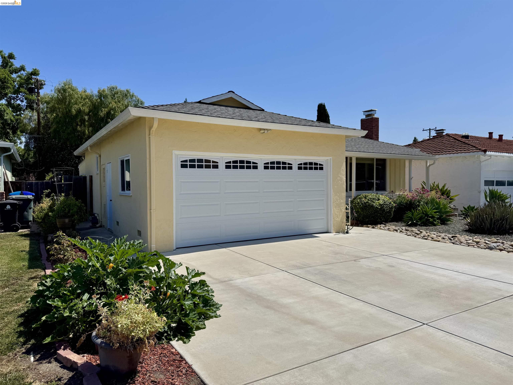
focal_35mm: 24
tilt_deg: -2.0
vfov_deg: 56.8
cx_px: 256
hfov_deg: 71.6
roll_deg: -1.0
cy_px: 192
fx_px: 356
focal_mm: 6.76
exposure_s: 1/9009
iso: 80
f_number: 1.78
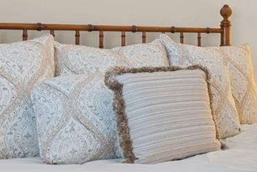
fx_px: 486
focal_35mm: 68
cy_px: 47
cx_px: 384
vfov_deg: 19.9
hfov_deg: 23.7
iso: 200
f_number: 9
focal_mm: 16
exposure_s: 2.5
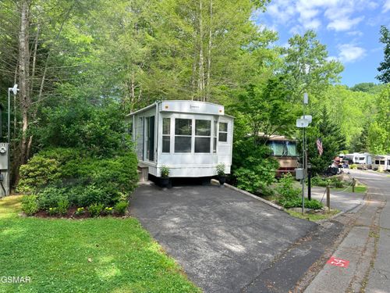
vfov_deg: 56.8
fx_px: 270
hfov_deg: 71.6
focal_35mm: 24
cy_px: 146
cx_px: 195
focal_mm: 6.76
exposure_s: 1/1250
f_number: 1.78
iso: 100
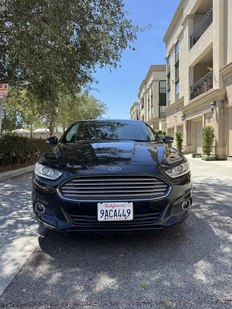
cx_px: 116
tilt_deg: -3.1
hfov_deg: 56.8
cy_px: 154
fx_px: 214
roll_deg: +2.3
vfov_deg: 71.6
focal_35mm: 24
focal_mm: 6.76
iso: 80
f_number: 1.78
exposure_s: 1/1285
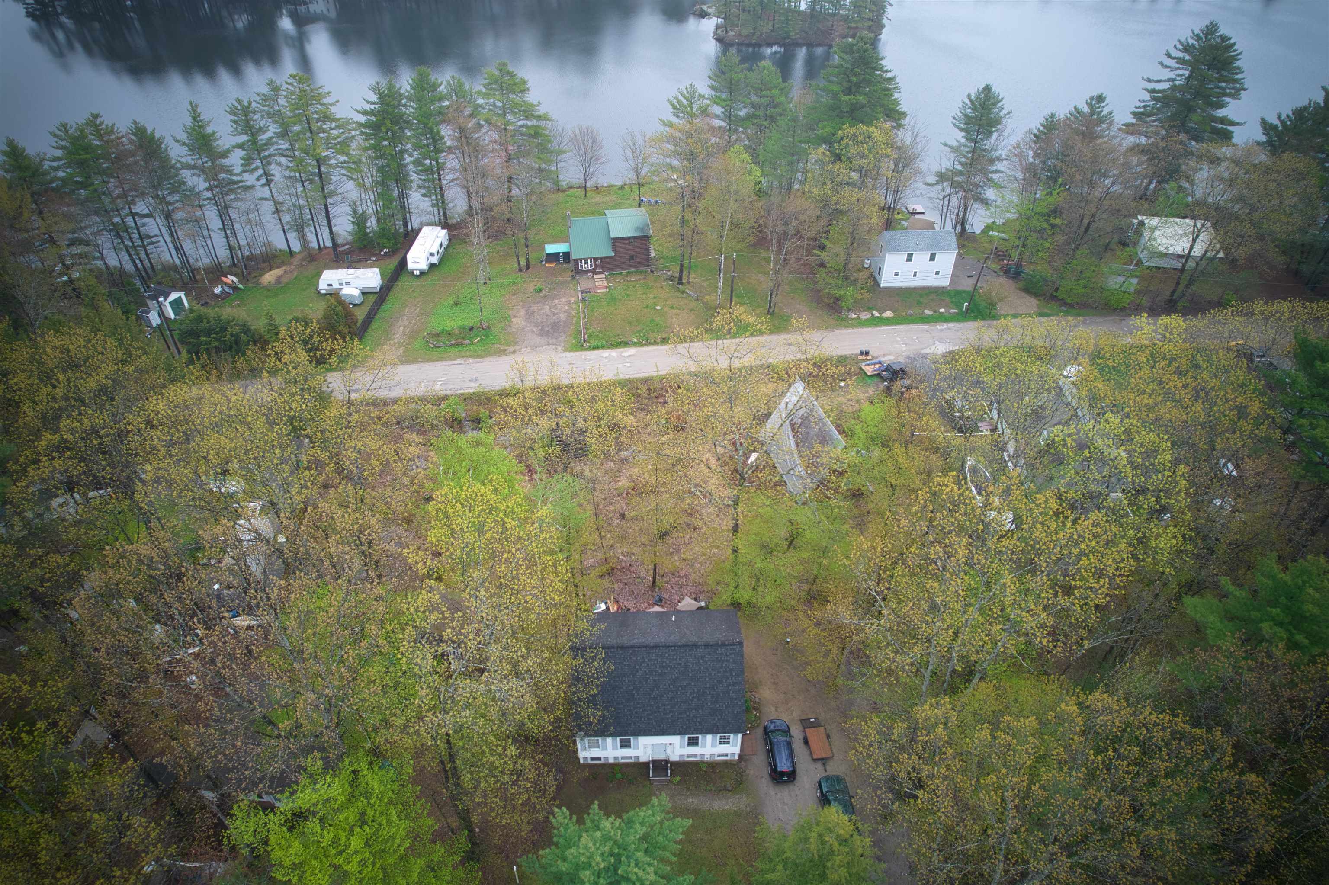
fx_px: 812
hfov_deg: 78.6
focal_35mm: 22
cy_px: 442
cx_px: 664
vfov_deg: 57.2
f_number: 2.8
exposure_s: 1/40
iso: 100
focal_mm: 8.38
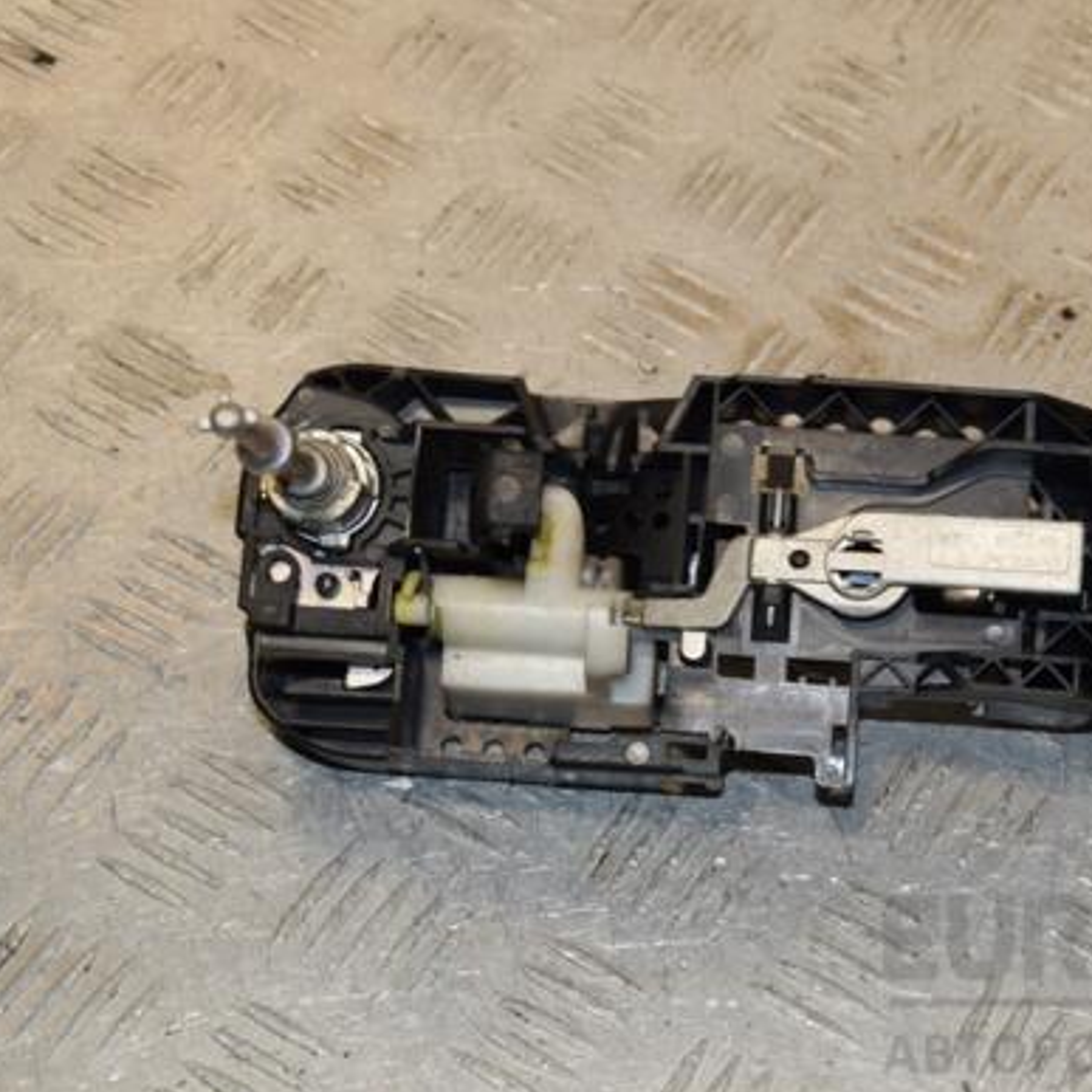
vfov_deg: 20.9
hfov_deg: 20.7
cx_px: 830
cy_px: 562
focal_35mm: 83
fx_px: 2962
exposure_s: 1/200
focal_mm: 42
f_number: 9
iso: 800
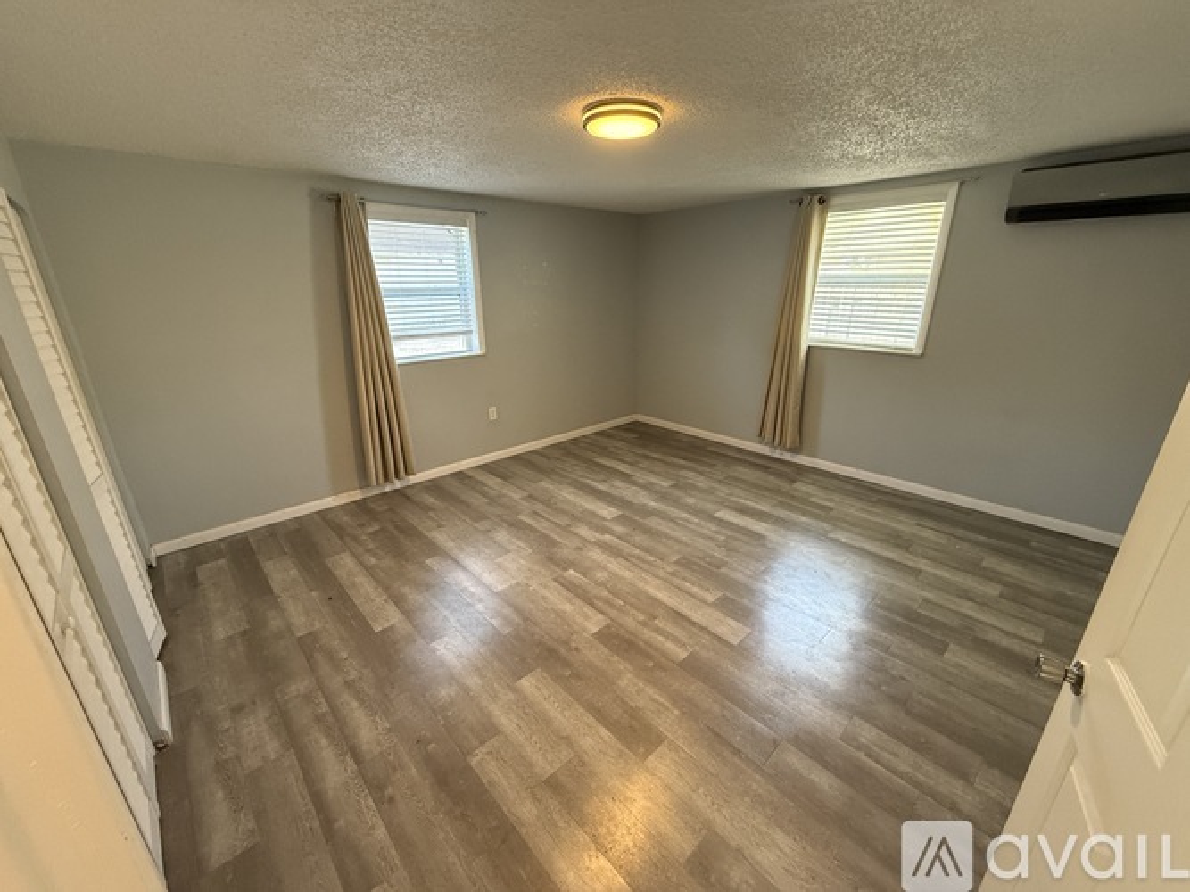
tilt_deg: -19.3
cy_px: 446
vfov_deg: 85.7
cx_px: 595
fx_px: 481
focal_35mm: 14
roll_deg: +0.0
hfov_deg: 102.1
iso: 500
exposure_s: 1/120
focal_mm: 2.22
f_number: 2.2
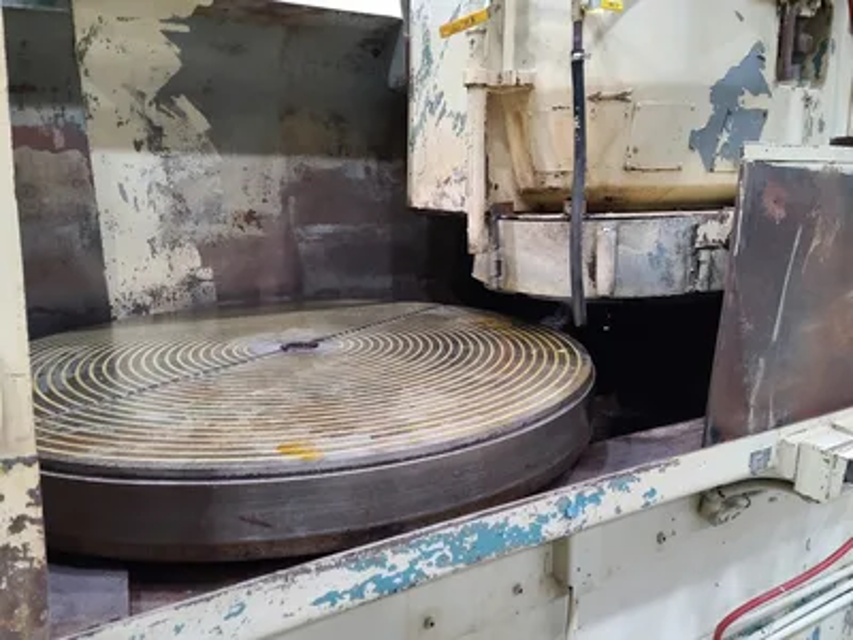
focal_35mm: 25
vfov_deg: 54.9
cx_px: 426
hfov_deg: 69.4
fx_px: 616
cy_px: 320
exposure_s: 1/39
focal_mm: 7
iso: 640
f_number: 1.8
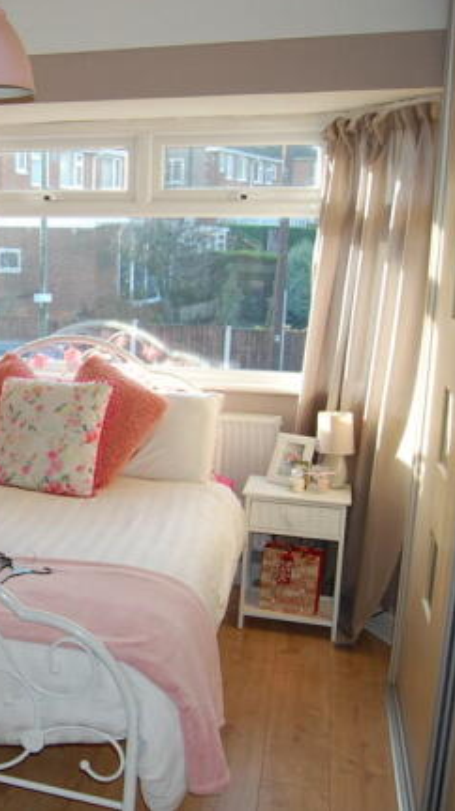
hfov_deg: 24.8
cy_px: 404
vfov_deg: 47.4
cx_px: -102
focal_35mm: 43
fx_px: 924
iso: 400
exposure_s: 1/200
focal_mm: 18
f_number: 3.5
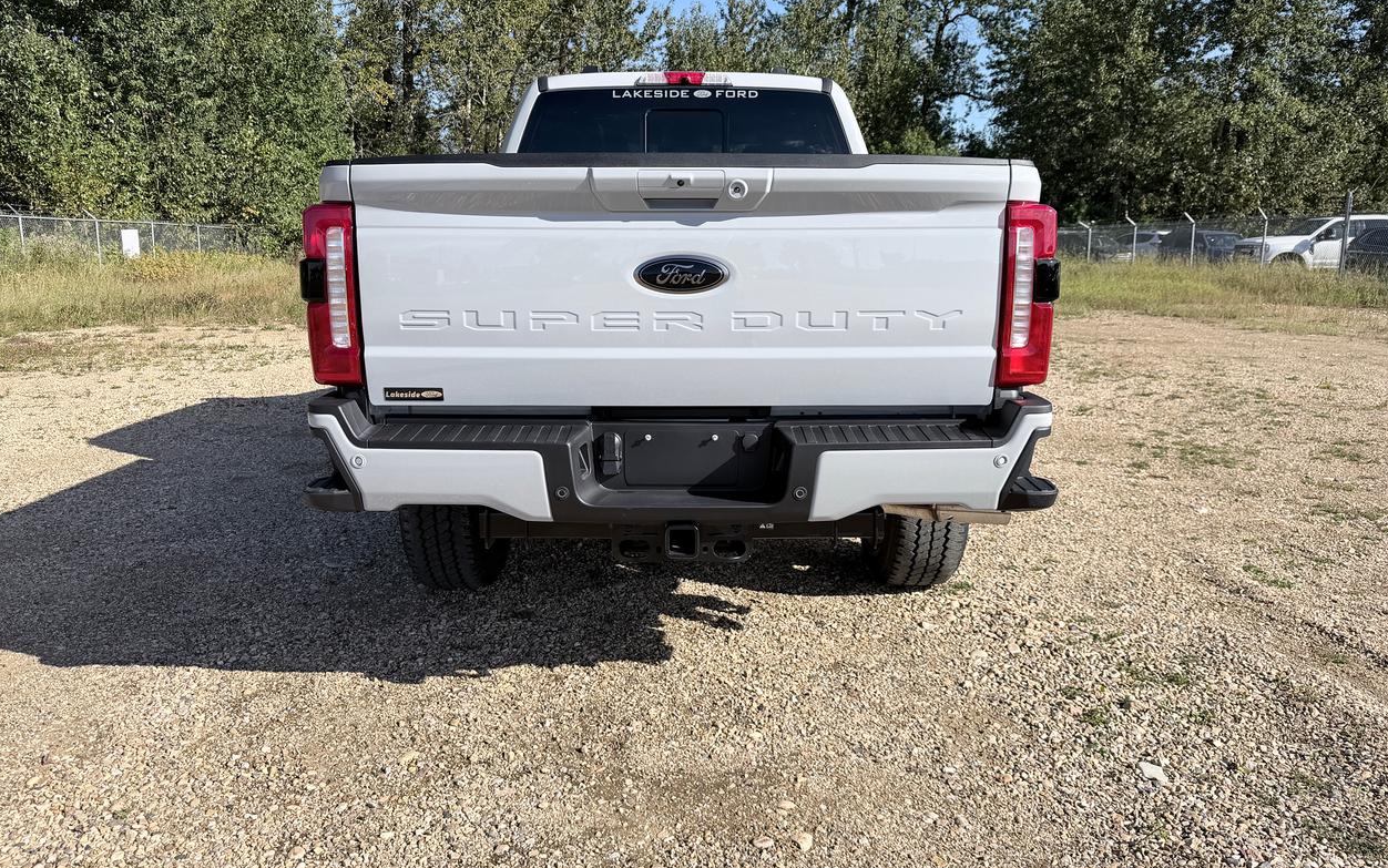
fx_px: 984
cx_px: 692
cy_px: 423
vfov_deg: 47.6
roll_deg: -0.2
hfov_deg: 70.4
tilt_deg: -11.2
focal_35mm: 26
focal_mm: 6.76
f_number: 1.78
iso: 80
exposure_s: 1/3759
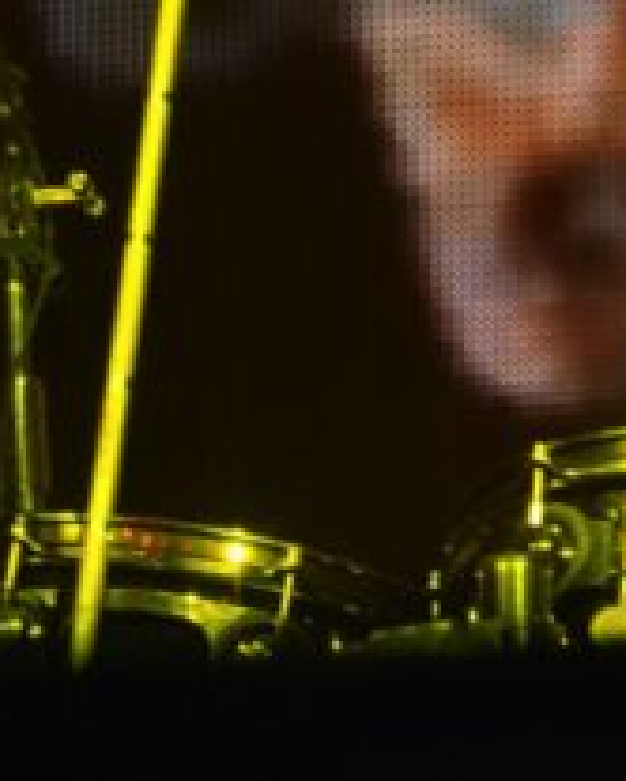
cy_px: 358
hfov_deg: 1.4
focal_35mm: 1137
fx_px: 26293
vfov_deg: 1.7
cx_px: 1037
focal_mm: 218
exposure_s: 1/400
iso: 4000
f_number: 6.3
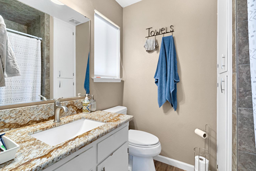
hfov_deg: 100.4
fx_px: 107
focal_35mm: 15
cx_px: 128
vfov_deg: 77.3
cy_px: 86
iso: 320
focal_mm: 10
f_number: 8
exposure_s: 1/10
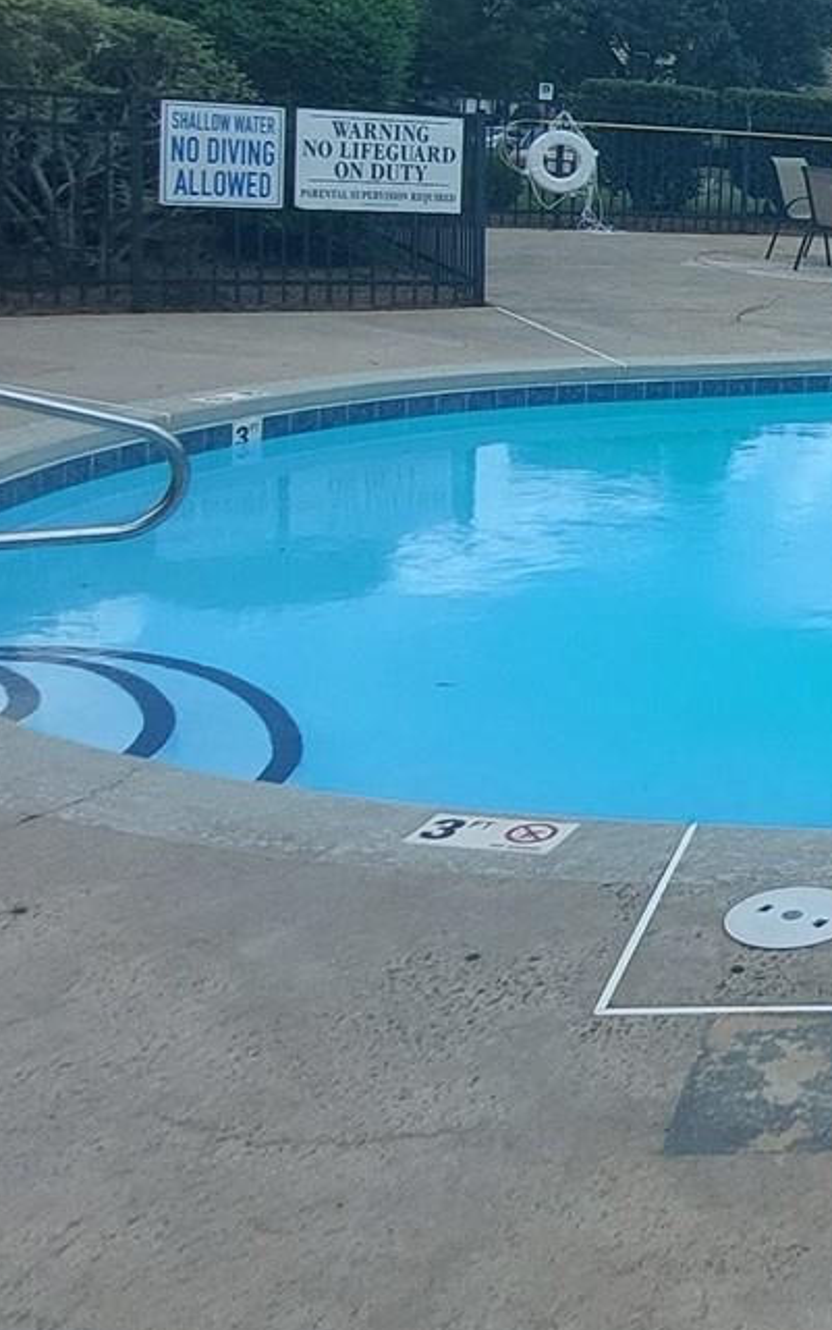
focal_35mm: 44
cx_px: 1494
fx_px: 1595
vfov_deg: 43.8
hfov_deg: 20.6
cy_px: 332
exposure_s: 1/1898
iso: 50
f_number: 2.2
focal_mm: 1.74
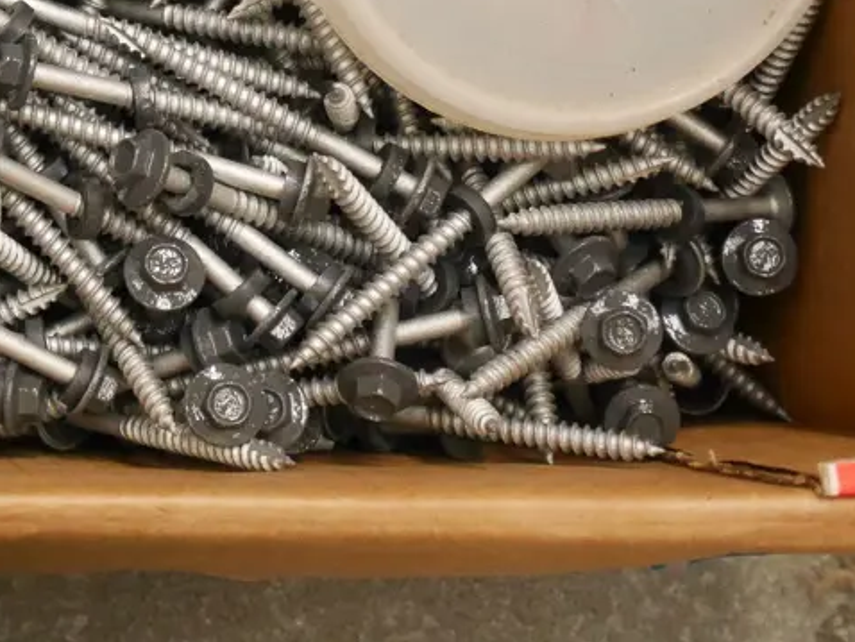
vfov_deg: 10.7
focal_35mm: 137
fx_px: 3386
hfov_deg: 14.1
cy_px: -37
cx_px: -25
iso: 3200
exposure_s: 1/60
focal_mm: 32
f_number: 5.6
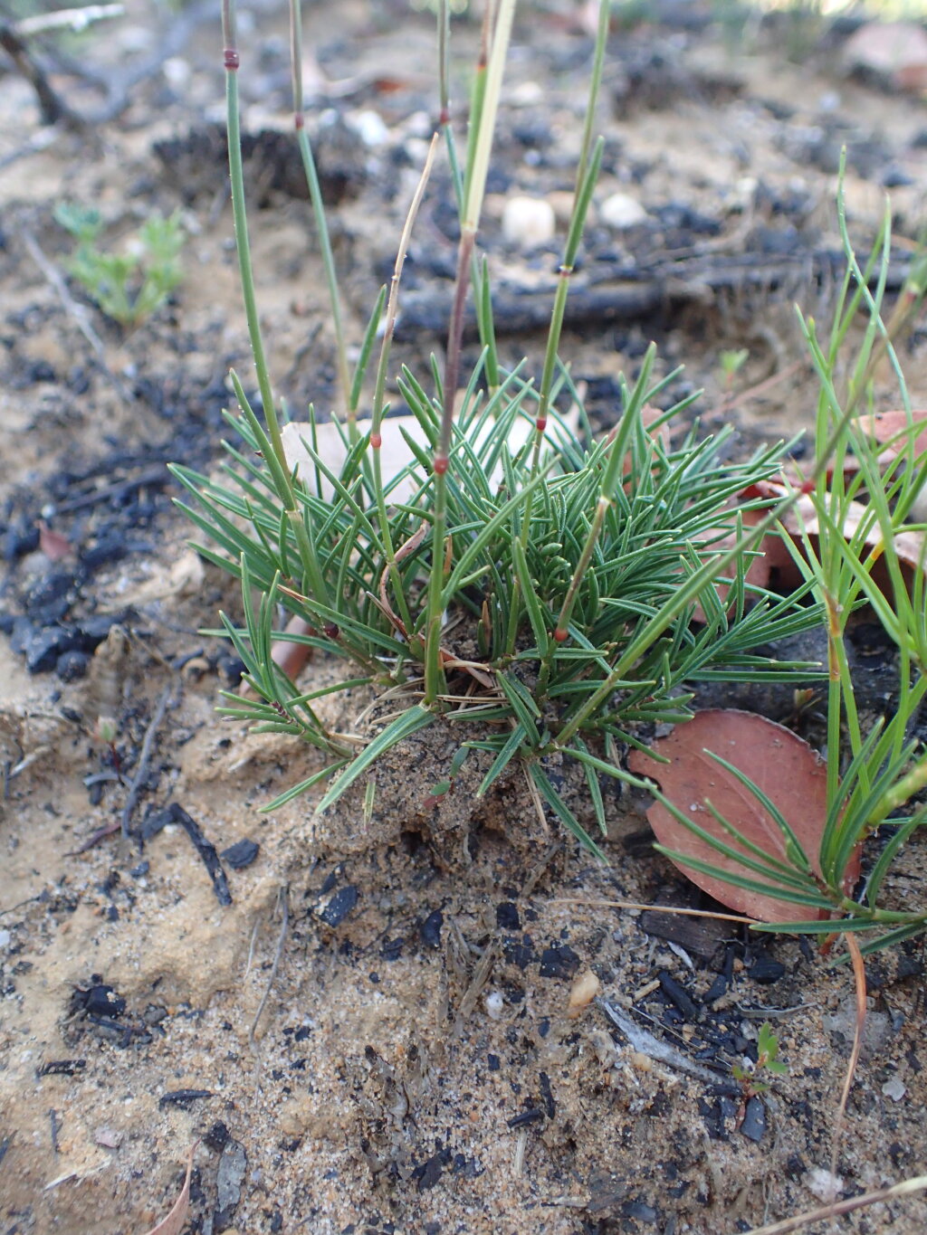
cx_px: 464
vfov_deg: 60.0
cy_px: 618
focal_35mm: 30
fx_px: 1071
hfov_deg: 46.8
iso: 320
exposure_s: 1/125
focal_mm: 5.5
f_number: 2.3
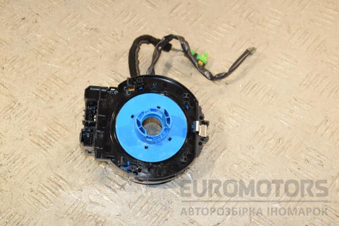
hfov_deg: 28.1
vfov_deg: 18.9
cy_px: 113
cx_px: 170
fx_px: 678
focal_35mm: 72
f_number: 6.3
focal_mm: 48
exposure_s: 1/200
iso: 800
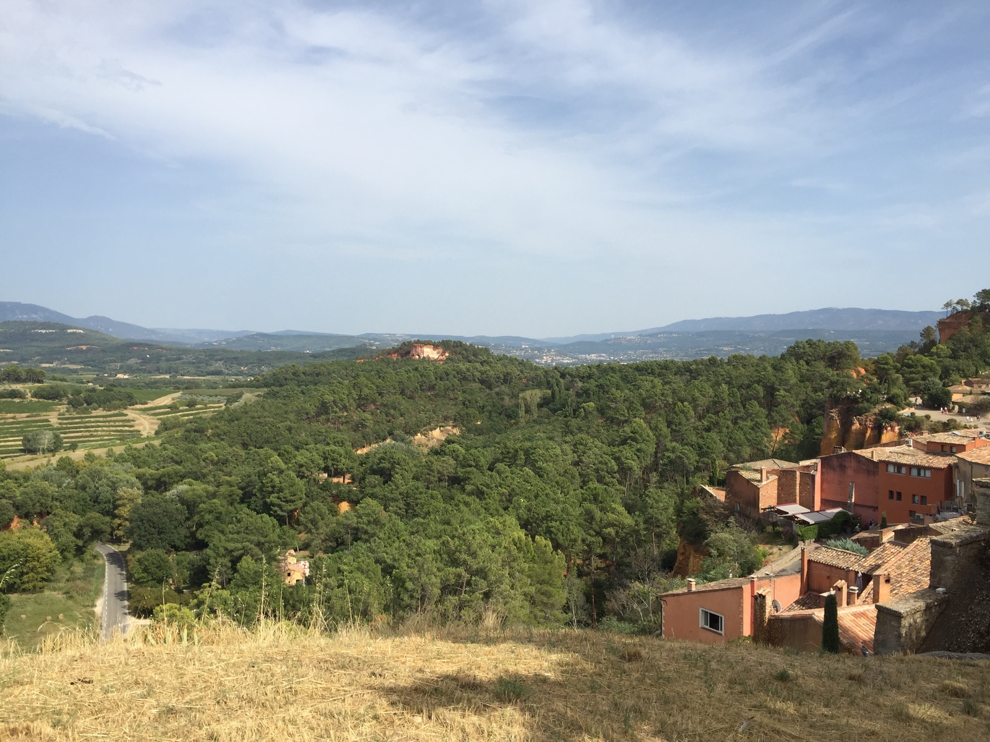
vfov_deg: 48.2
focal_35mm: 29
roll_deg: -1.1
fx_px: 829
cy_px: 371
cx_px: 495
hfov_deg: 61.7
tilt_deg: -0.8
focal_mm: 4.15
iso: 32
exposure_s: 1/1980
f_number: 2.2
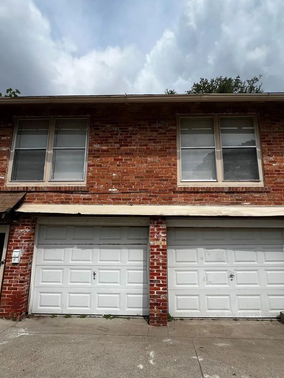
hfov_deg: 71.5
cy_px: 194
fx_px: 197
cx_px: 153
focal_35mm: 18
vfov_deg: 87.7
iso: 32
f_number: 1.8
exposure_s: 1/2096
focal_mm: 1.57
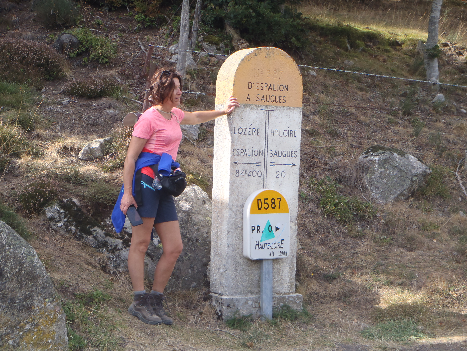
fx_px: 985
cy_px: 176
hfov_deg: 26.7
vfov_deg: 20.2
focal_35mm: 73
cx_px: 234
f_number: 4
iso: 80
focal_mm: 13.18
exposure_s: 1/160
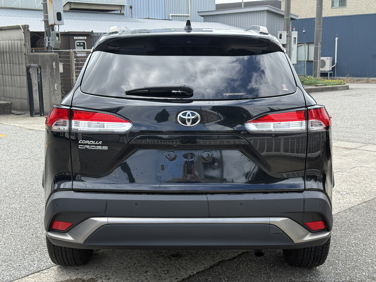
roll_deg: +1.1
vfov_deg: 30.3
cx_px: 188
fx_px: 521
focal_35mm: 48
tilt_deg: -9.1
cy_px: 141
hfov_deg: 39.7
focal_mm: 6.76
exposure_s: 1/1377
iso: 80
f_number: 1.78
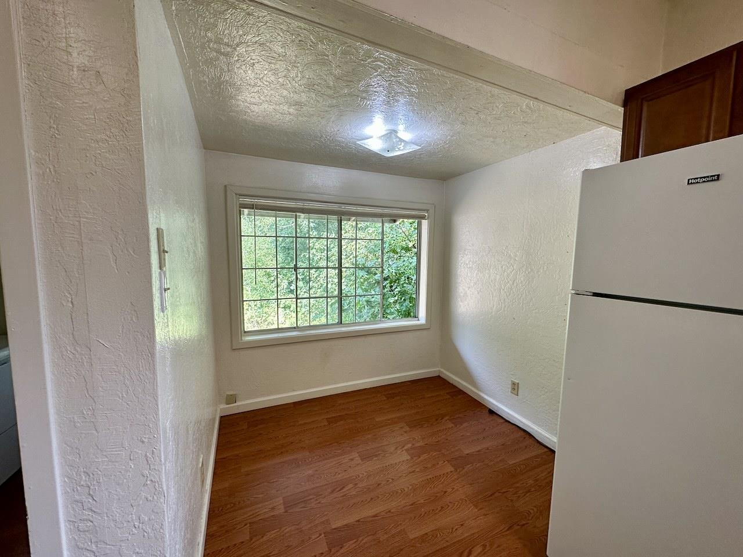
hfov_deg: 102.1
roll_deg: -1.0
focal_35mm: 14
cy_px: 278
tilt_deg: -5.0
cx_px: 372
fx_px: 300
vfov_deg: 85.7
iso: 100
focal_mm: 2.22
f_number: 2.2
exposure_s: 1/120
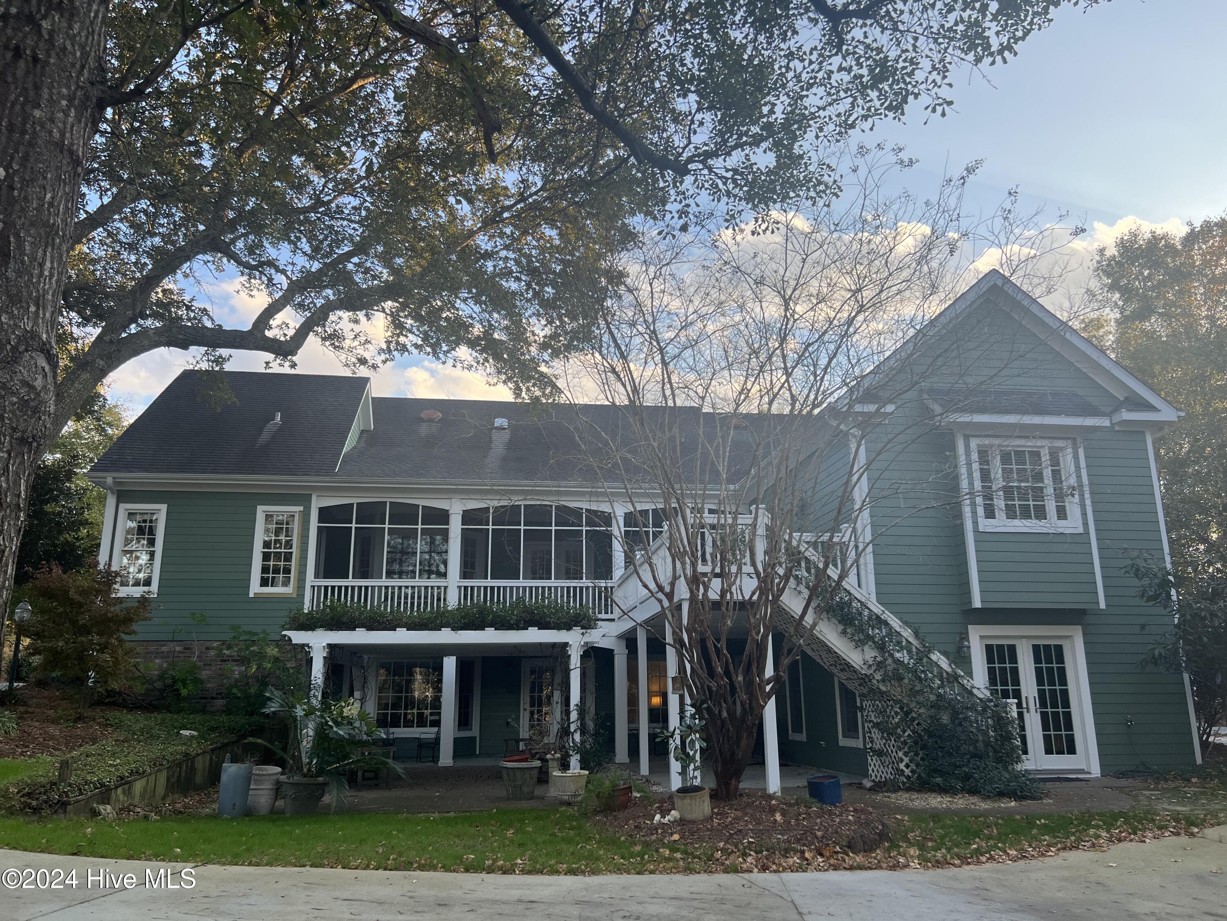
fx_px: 922
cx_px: 614
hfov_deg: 67.3
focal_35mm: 26
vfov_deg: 53.1
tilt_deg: +15.7
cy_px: 460
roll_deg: +0.6
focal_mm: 5.7
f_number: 1.5
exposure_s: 1/575
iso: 50
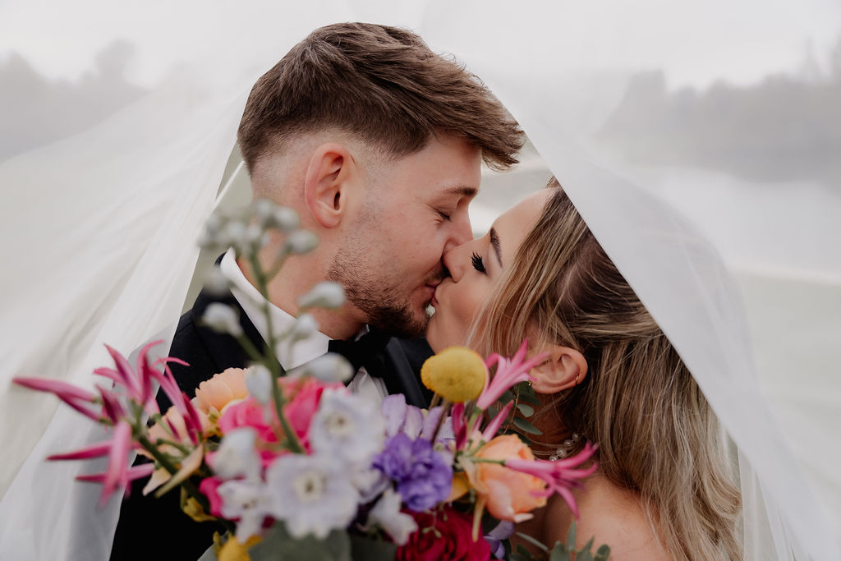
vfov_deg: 39.2
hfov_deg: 56.2
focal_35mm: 34
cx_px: 420
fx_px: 787
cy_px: 280
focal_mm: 33.7
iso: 800
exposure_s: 1/500
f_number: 3.2
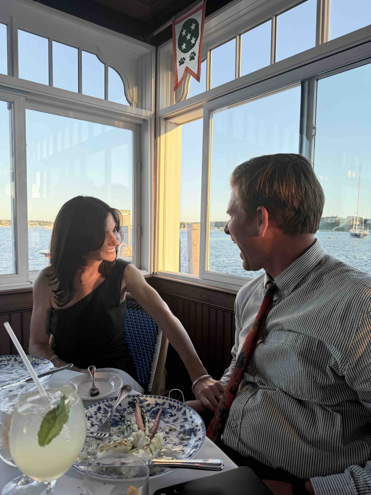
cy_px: 248
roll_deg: -0.9
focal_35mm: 24
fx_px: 343
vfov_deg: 71.6
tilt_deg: -3.2
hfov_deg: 56.8
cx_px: 186
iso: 100
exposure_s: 1/575
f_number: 1.78
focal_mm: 6.76
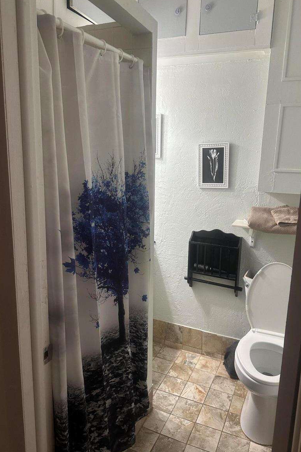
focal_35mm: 26
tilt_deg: -10.6
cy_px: 217
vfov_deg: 69.4
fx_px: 326
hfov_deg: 49.5
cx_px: 162
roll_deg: -4.2
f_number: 1.78
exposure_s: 1/60
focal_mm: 6.86
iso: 200
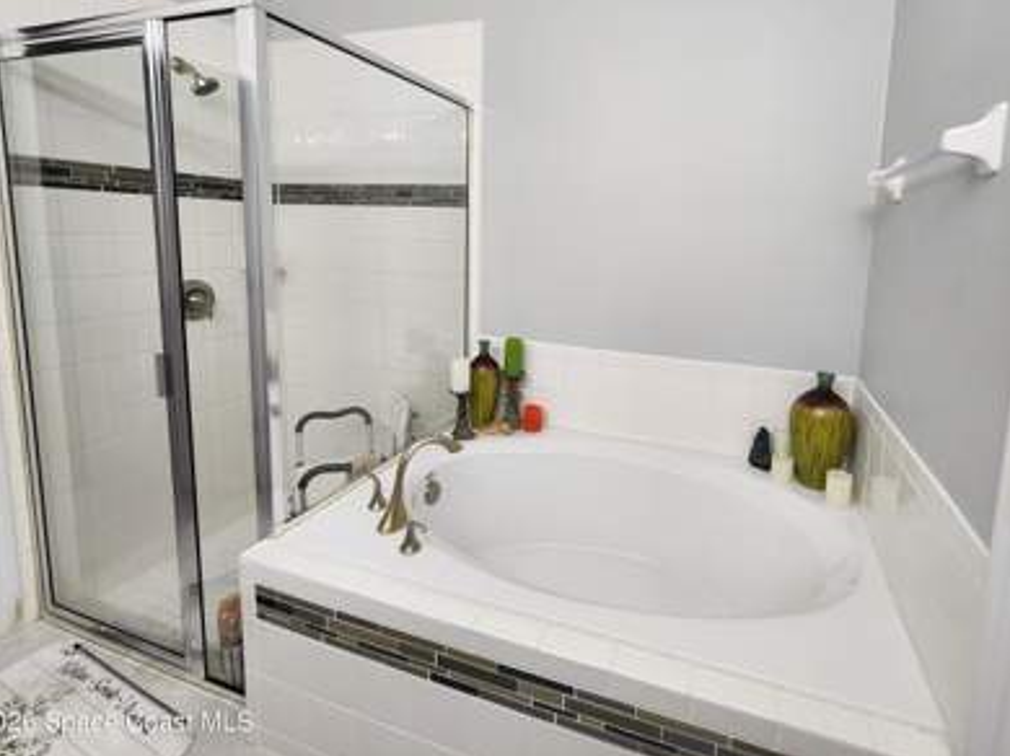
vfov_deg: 77.0
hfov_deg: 93.9
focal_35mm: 16
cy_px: 296
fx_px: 467
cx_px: 578
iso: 320
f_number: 2.2
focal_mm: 2.2
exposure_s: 1/60
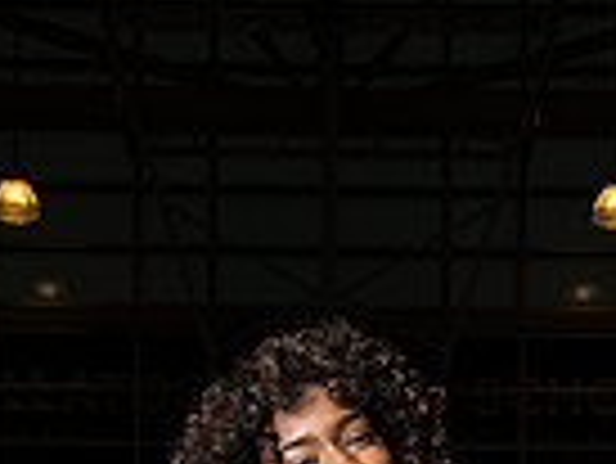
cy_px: 960
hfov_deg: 14.2
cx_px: 328
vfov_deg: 9.9
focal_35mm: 139
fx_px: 2476
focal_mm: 44
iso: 320
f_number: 14
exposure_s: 1/200
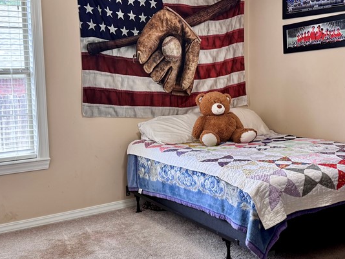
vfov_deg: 31.5
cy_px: 109
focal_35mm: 46
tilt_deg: -5.9
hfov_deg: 41.0
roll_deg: +0.8
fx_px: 459
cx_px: 209
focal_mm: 6.76
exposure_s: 1/60
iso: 125
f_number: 1.78
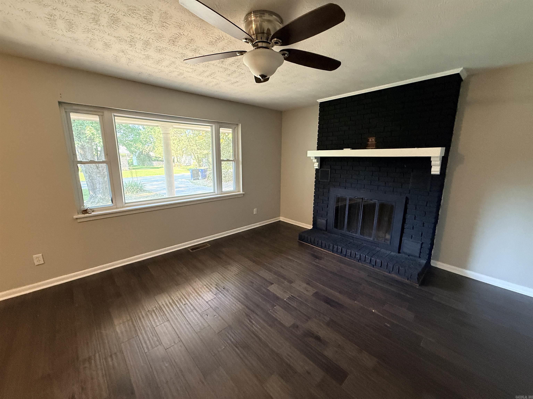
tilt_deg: -10.9
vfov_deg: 85.7
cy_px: 200
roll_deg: -0.2
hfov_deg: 102.1
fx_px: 216
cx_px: 266
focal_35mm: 14
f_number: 2.2
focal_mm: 2.22
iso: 400
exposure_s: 1/67
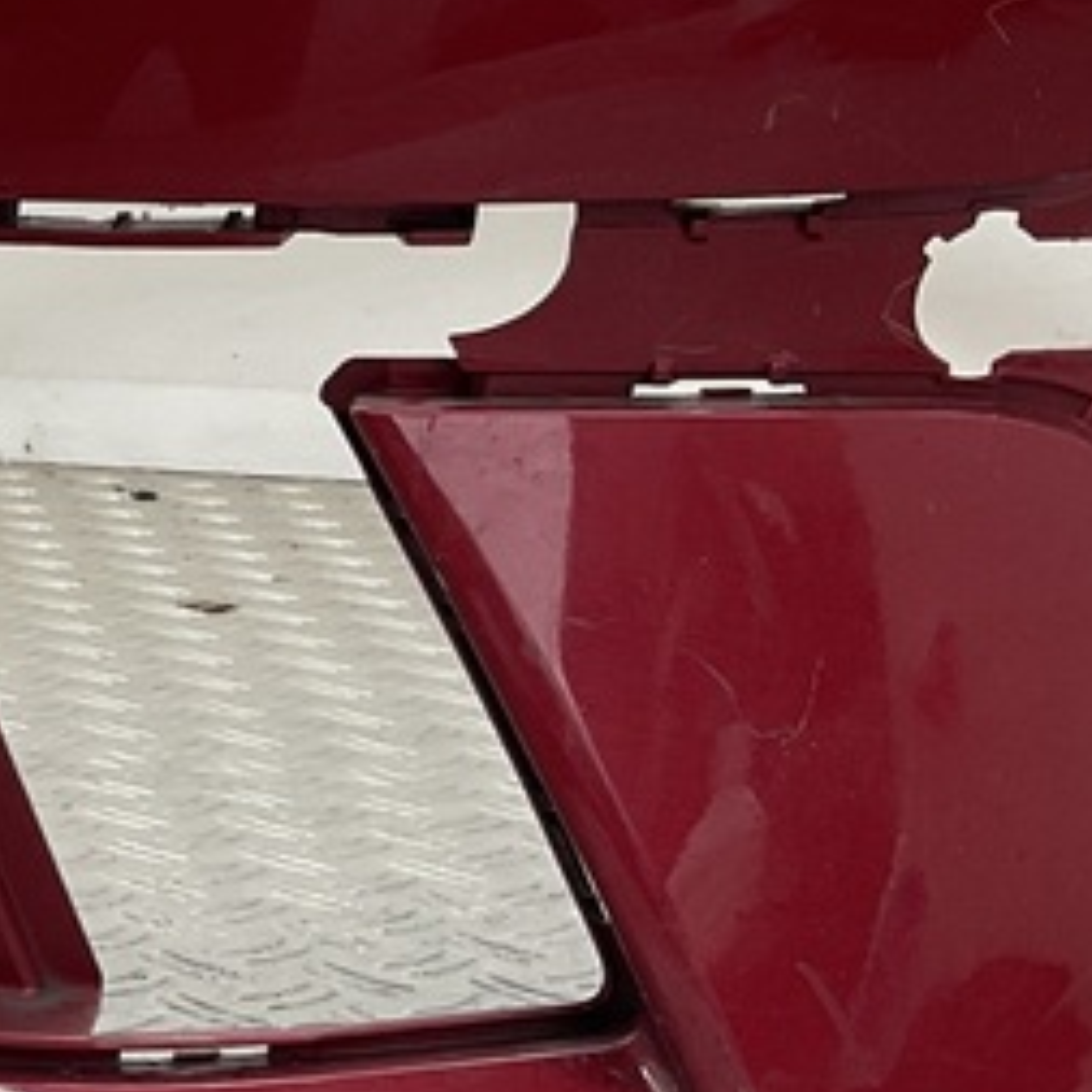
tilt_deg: -11.9
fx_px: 3640
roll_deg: -3.8
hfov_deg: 15.0
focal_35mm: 102
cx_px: -837
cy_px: 492
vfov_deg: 17.1
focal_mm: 3
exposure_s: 1/120
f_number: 1.8
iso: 40
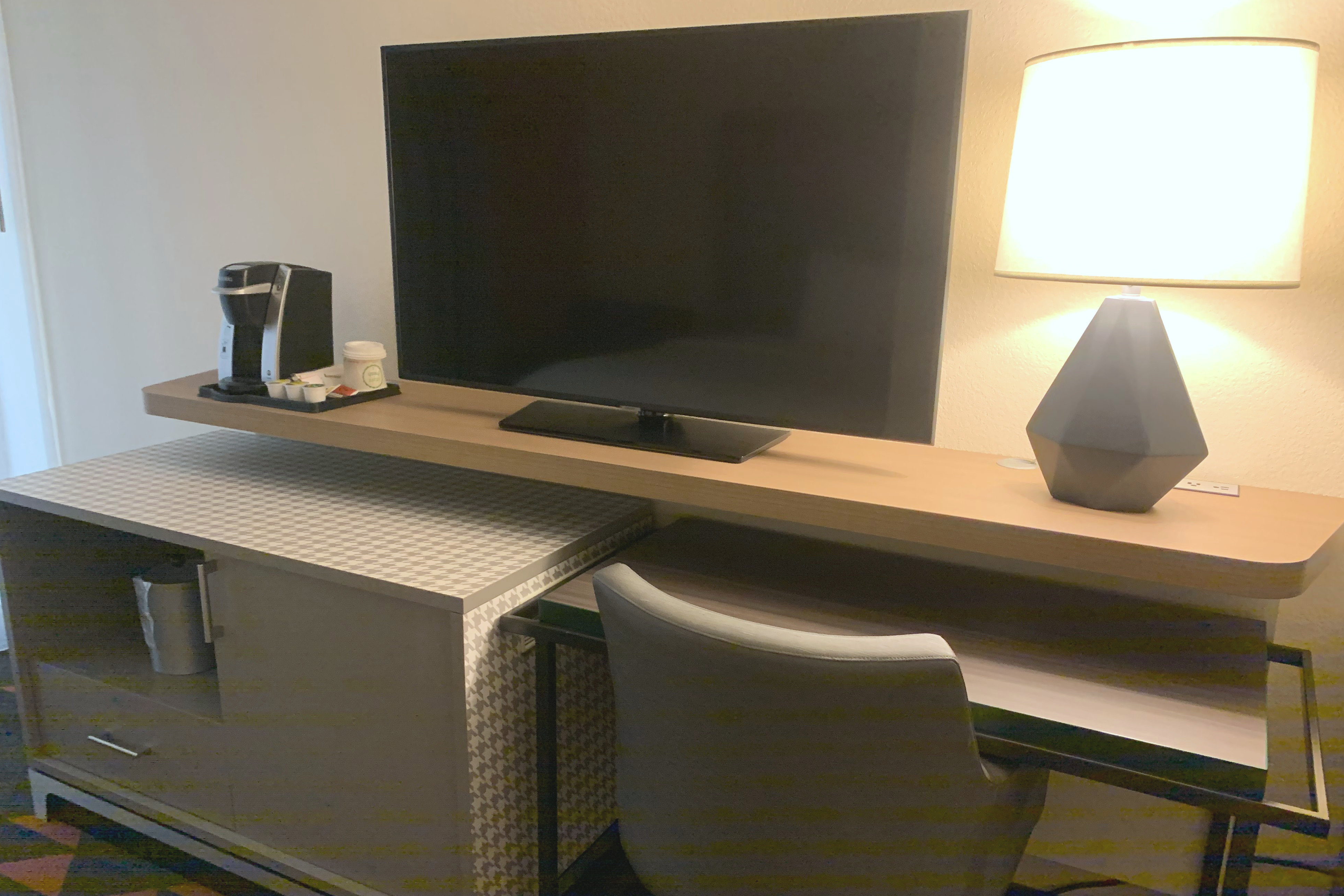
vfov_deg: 46.3
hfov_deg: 65.5
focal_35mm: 28
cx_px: 678
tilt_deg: -16.4
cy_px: 490
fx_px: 1045
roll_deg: -0.8
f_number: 1.8
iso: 400
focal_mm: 4.25
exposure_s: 1/40
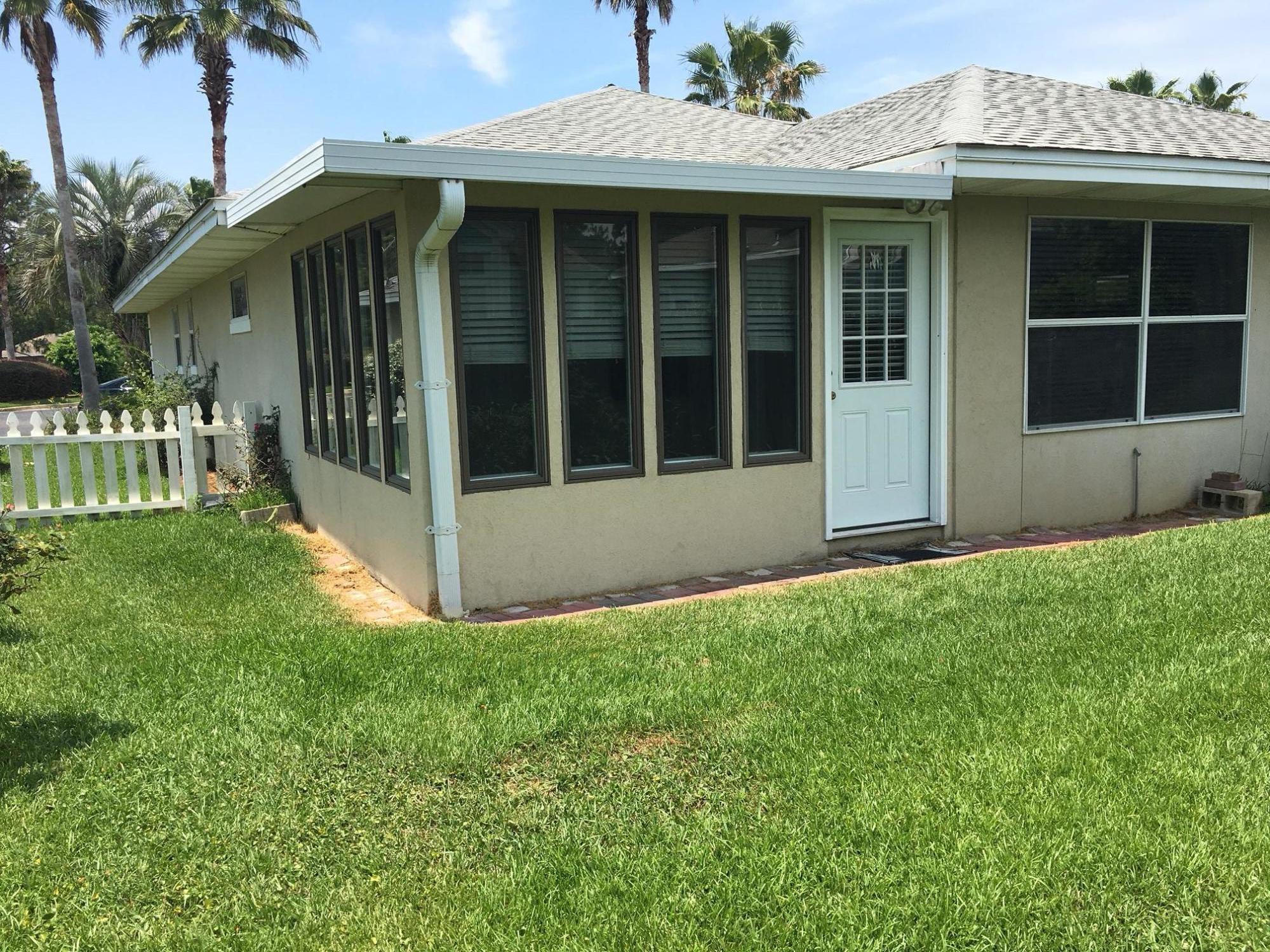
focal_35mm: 29
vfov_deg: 48.2
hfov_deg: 61.7
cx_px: 635
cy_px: 476
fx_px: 1064
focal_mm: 4.15
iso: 25
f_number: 2.2
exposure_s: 1/1304
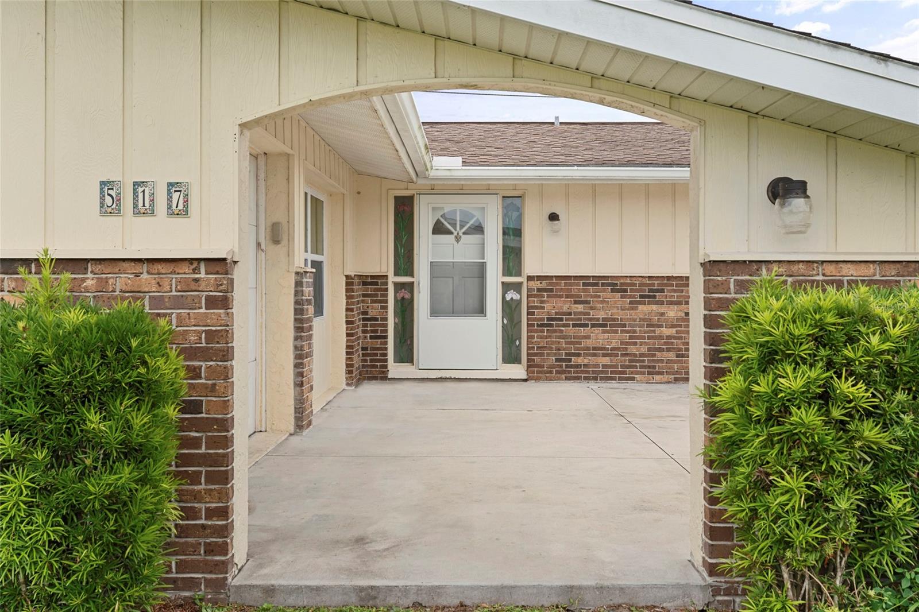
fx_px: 893
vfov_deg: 37.8
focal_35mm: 35
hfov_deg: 54.4
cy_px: 306
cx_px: 460
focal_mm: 35
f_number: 8
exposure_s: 1/60
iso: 400
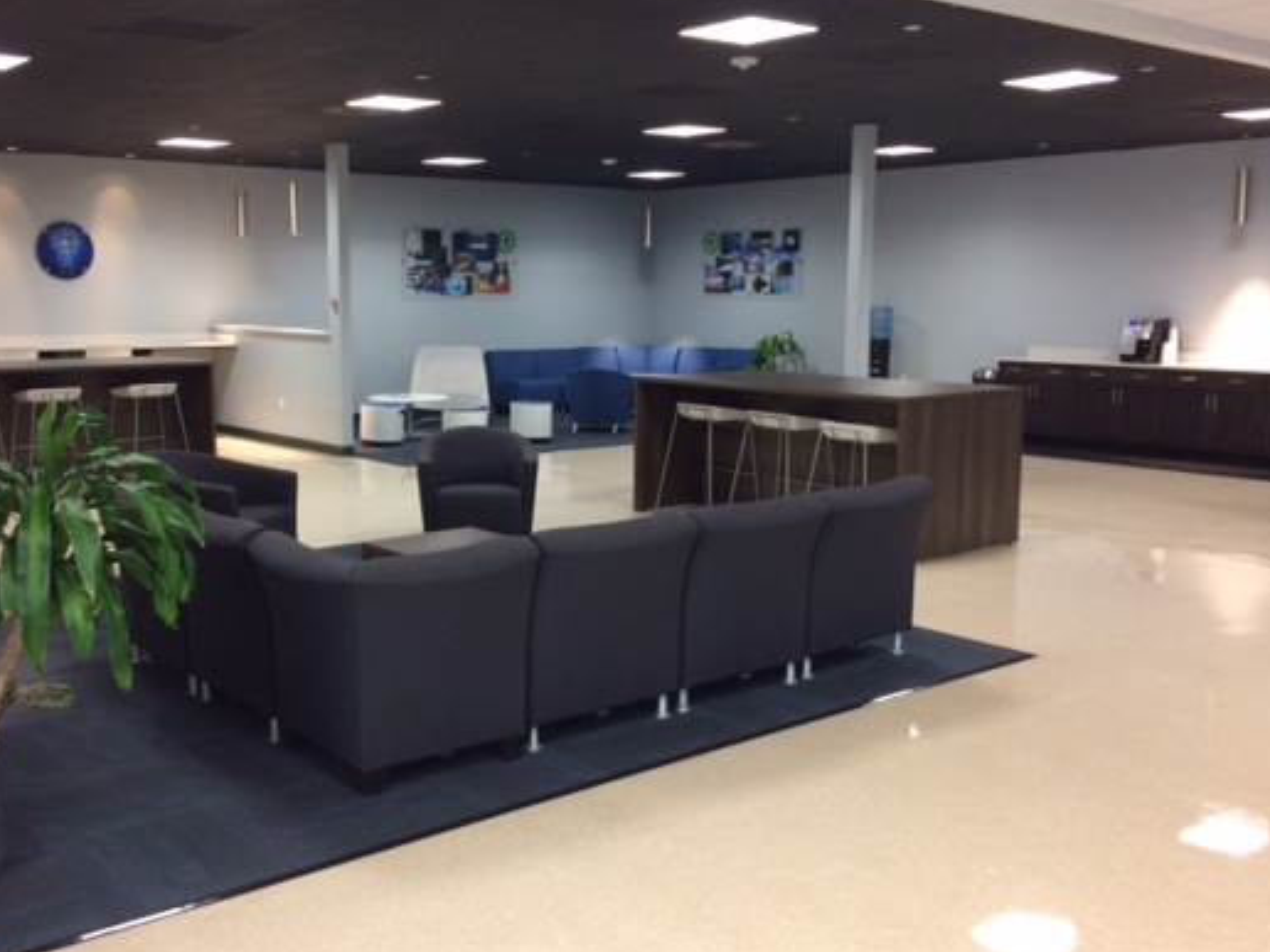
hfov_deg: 51.2
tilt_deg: -6.4
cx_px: 539
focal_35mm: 36
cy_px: 453
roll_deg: +1.4
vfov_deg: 39.6
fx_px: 1321
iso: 160
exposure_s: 1/30
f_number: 2.2
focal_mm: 4.15
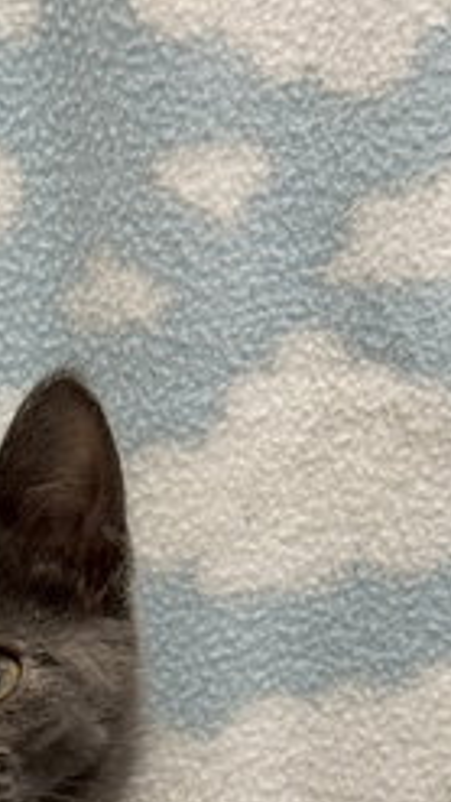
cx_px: 55
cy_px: 924
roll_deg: -1.0
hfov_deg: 8.6
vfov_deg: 14.8
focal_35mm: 141
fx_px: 2997
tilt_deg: -13.6
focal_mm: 6.76
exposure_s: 1/60
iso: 160
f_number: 1.78
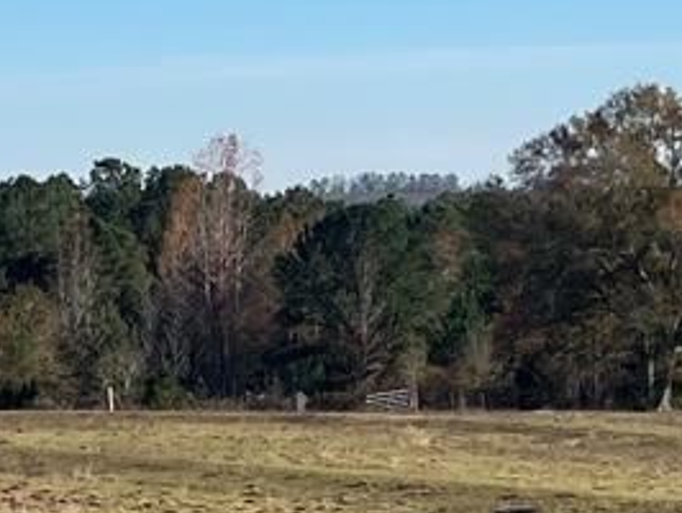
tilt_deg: -4.5
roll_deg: +1.2
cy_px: 405
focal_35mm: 197
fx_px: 3885
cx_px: 121
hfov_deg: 10.0
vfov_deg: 7.5
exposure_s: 1/3968
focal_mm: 5.7
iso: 50
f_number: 1.5
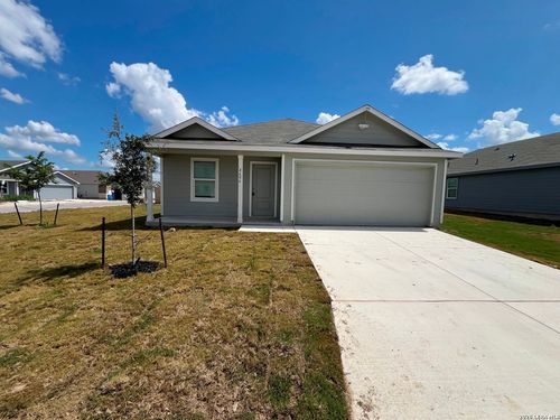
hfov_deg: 106.2
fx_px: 210
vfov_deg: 89.9
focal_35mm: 13
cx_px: 280
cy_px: 210
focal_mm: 1.57
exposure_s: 1/6944
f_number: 1.8
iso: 40
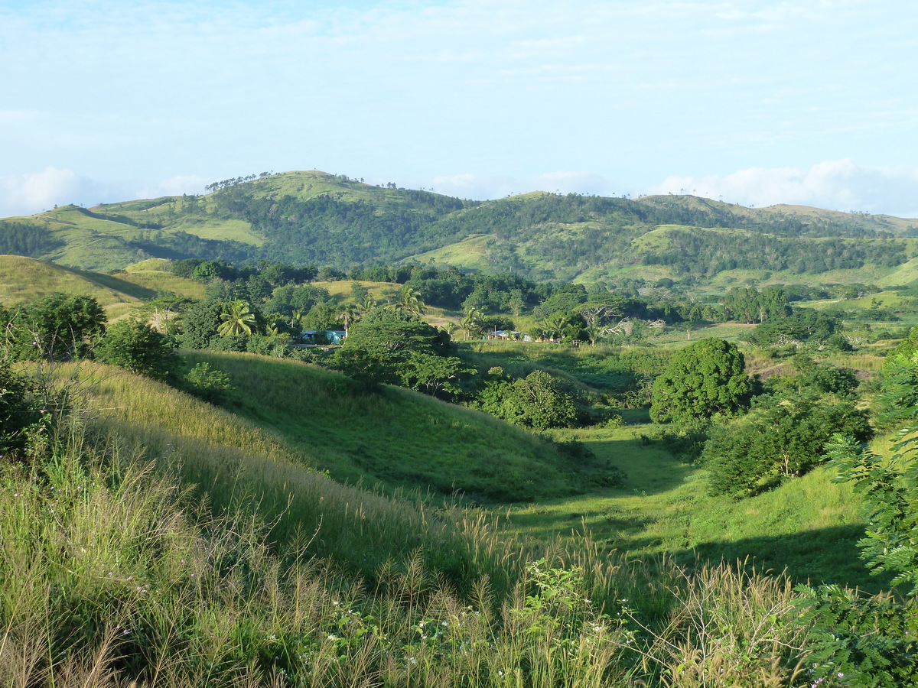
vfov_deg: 28.0
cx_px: 459
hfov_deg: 36.8
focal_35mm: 52
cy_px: 344
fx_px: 1379
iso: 125
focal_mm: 8.5
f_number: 3.8
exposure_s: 1/250
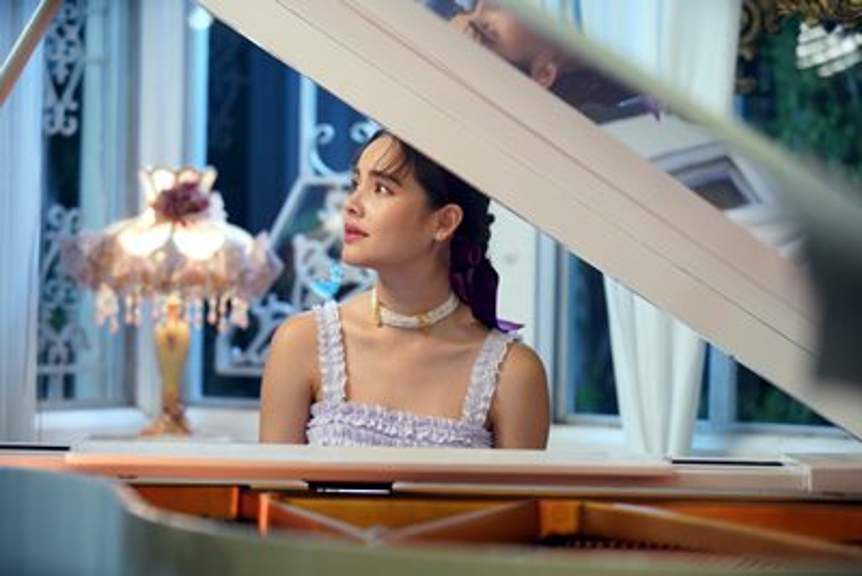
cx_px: 431
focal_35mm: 105
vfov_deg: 13.1
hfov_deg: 19.4
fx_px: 2515
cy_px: 288
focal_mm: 105
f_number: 2.8
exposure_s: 1/100
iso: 2000
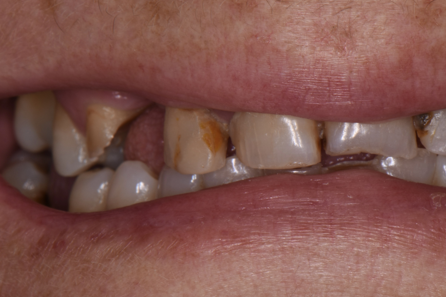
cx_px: 294
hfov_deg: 10.8
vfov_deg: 7.2
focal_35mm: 190
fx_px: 2350
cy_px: 165
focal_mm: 85
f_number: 25
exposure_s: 1/200
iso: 100
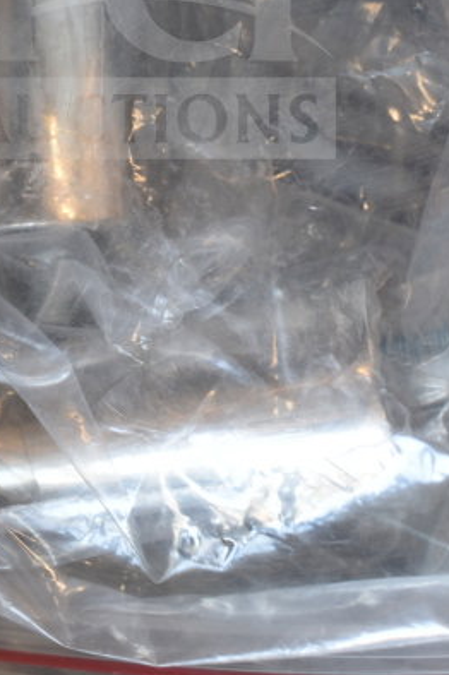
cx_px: 142
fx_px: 1765
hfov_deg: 14.5
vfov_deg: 21.0
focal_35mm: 94
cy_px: 23
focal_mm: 27
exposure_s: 1/40
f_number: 4
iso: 280
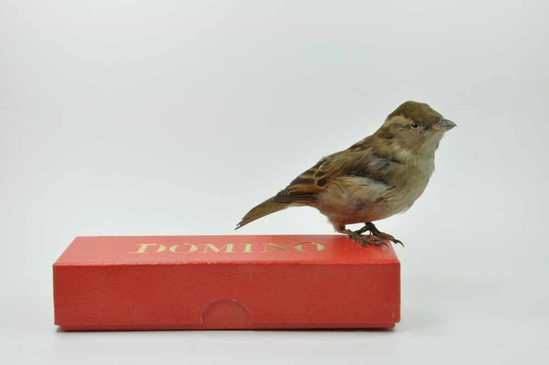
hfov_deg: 31.9
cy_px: 182
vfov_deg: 21.5
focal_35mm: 63
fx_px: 959
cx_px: 274
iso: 400
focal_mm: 42
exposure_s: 1/10
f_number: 32
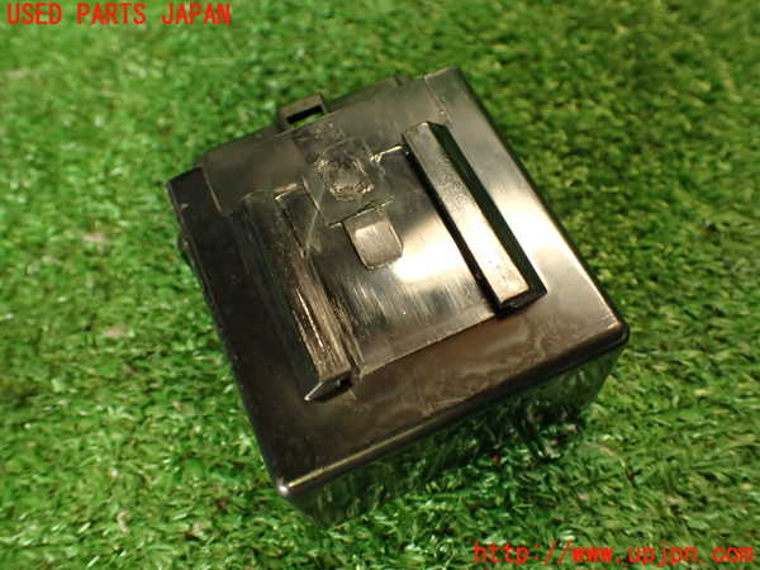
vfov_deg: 44.2
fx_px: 703
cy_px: 285
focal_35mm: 32
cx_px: 380
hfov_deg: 56.8
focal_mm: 5.79
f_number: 2.4
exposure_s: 1/30
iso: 250
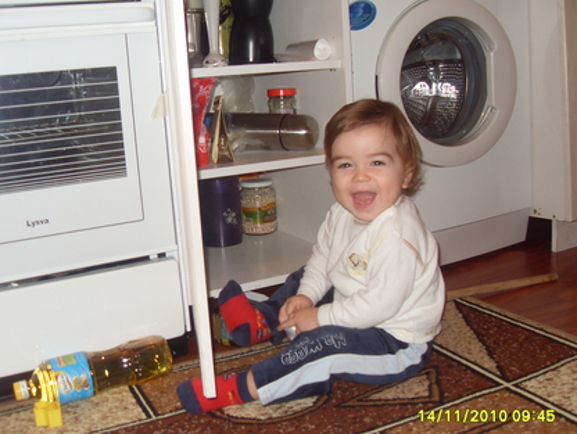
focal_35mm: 40
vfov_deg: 36.0
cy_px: 227
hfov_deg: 46.7
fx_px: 668
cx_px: 280
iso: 100
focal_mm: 6.3
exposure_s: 1/45
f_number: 2.8
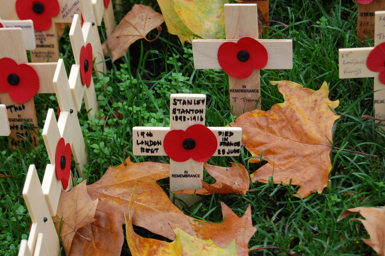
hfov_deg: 24.6
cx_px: 192
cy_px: 128
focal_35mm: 82
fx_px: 881
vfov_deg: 16.5
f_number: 5.6
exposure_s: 1/125
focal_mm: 55
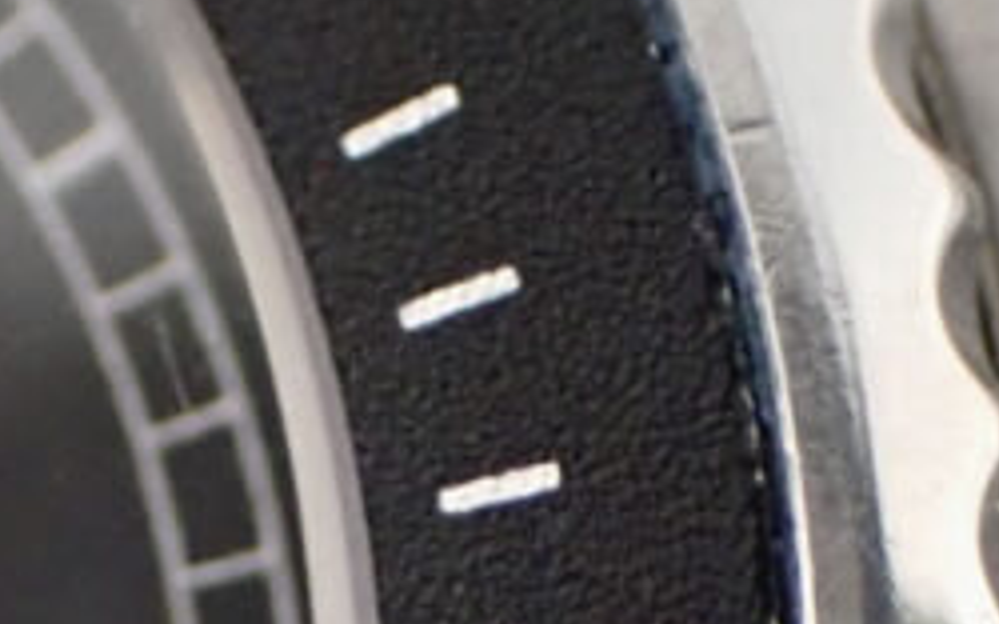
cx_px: 527
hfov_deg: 6.2
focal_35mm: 341
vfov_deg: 3.8
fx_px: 9280
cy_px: 808
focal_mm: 11.88
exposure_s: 1/60
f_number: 3.8
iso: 1000
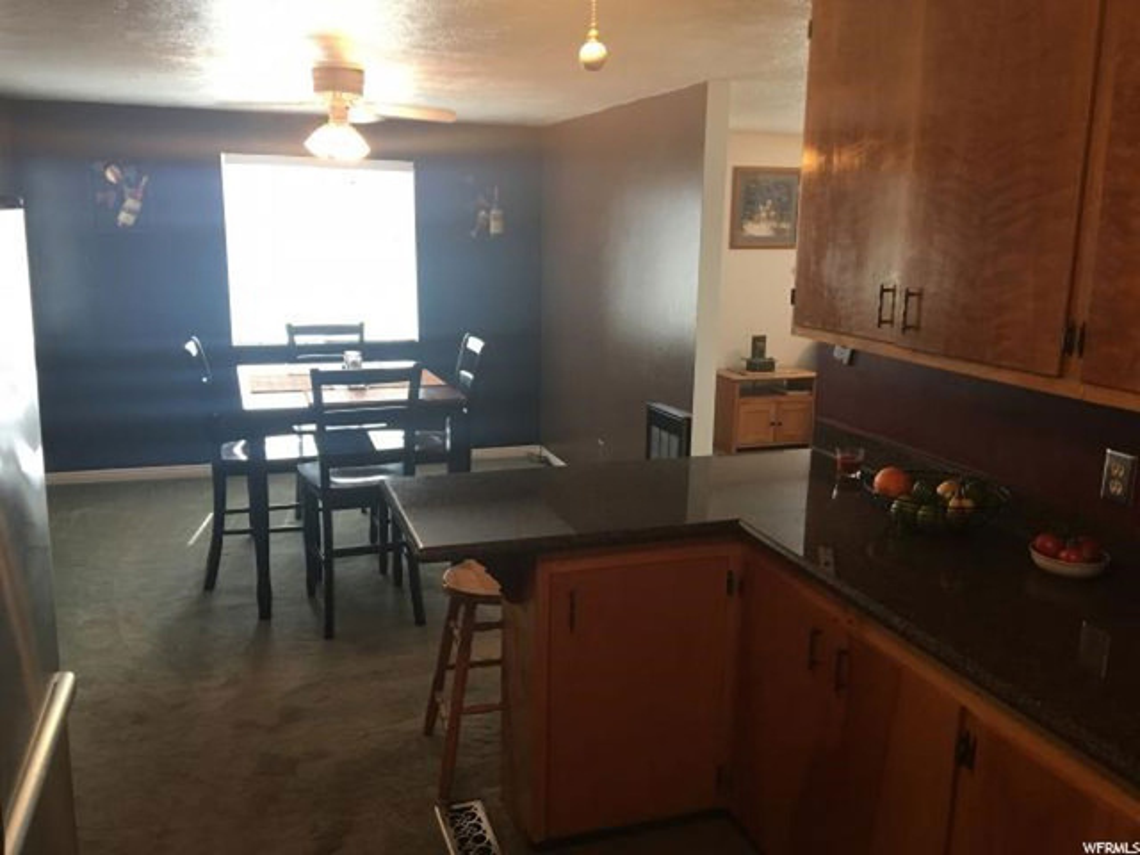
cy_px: 428
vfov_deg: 48.2
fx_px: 955
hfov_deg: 61.7
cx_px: 570
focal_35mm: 29
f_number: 2.2
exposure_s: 1/15
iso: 40
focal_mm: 4.15
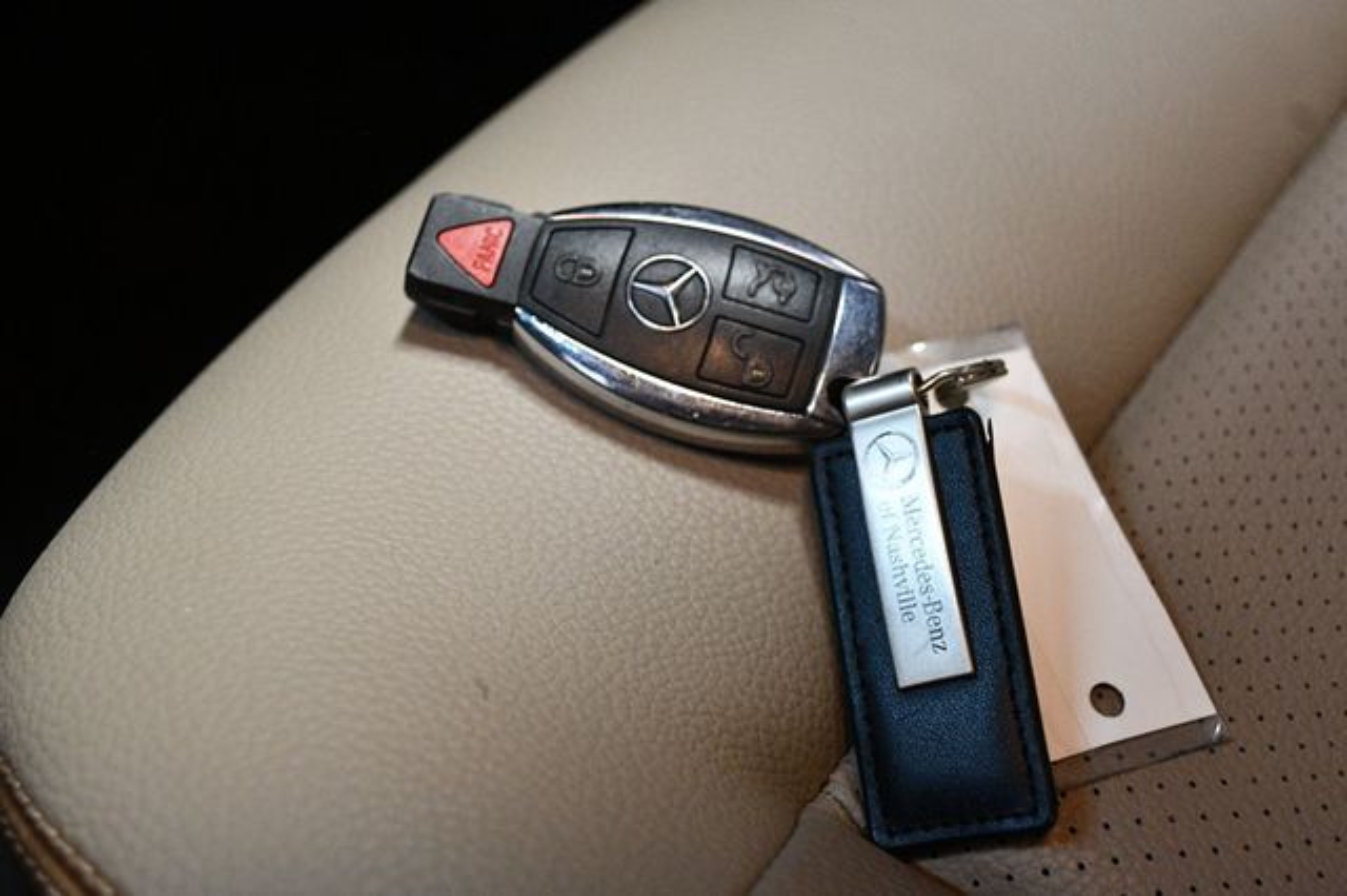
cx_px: 674
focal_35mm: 48
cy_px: 448
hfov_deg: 41.1
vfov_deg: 28.0
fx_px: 1795
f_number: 4.8
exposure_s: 1/80
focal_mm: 32
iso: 3200
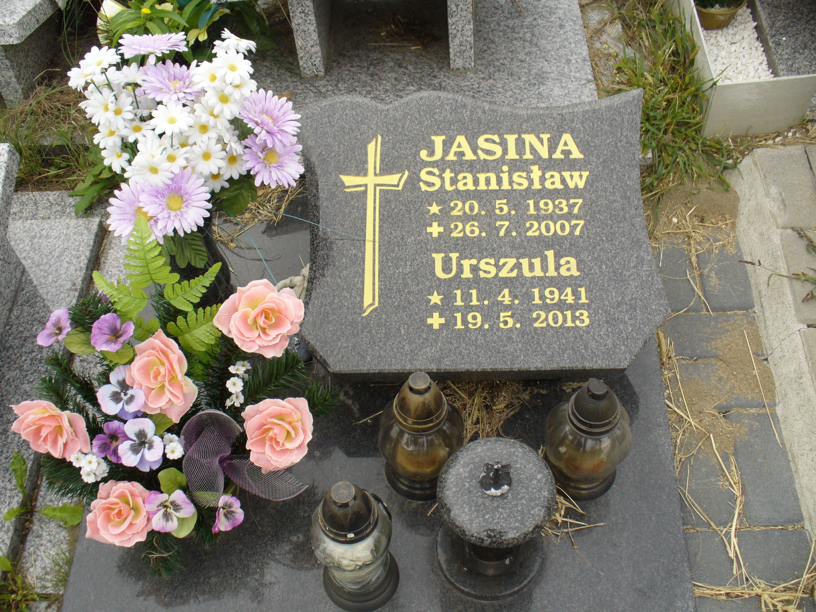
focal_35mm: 37
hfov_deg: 50.1
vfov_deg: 38.7
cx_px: 408
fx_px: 872
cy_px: 306
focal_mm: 6.1
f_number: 5.6
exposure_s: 1/125
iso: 80
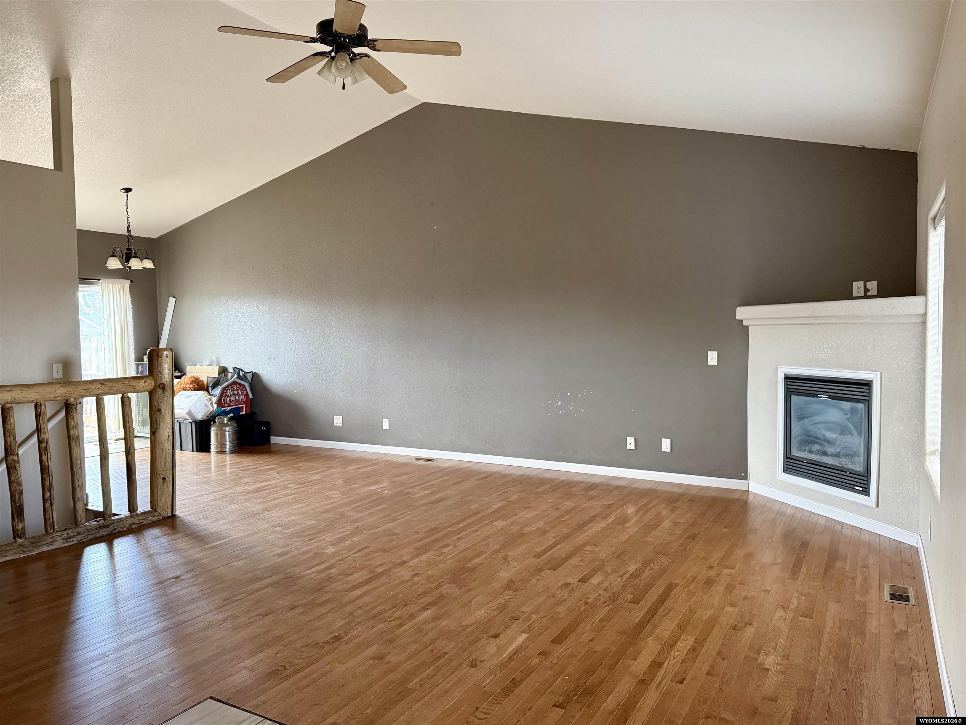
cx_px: 483
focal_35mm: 24
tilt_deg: -2.4
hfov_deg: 71.6
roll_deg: +0.8
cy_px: 362
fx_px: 670
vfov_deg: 56.8
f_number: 1.78
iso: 400
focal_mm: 6.76
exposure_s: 1/120
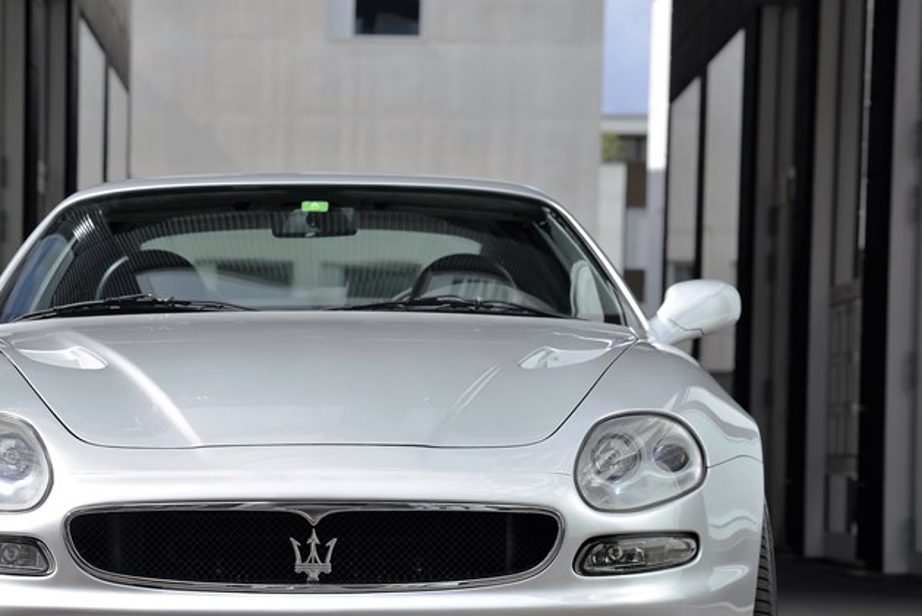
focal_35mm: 140
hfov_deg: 14.6
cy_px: 418
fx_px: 3588
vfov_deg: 9.8
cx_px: 318
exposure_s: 1/500
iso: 200
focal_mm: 92
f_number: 6.3
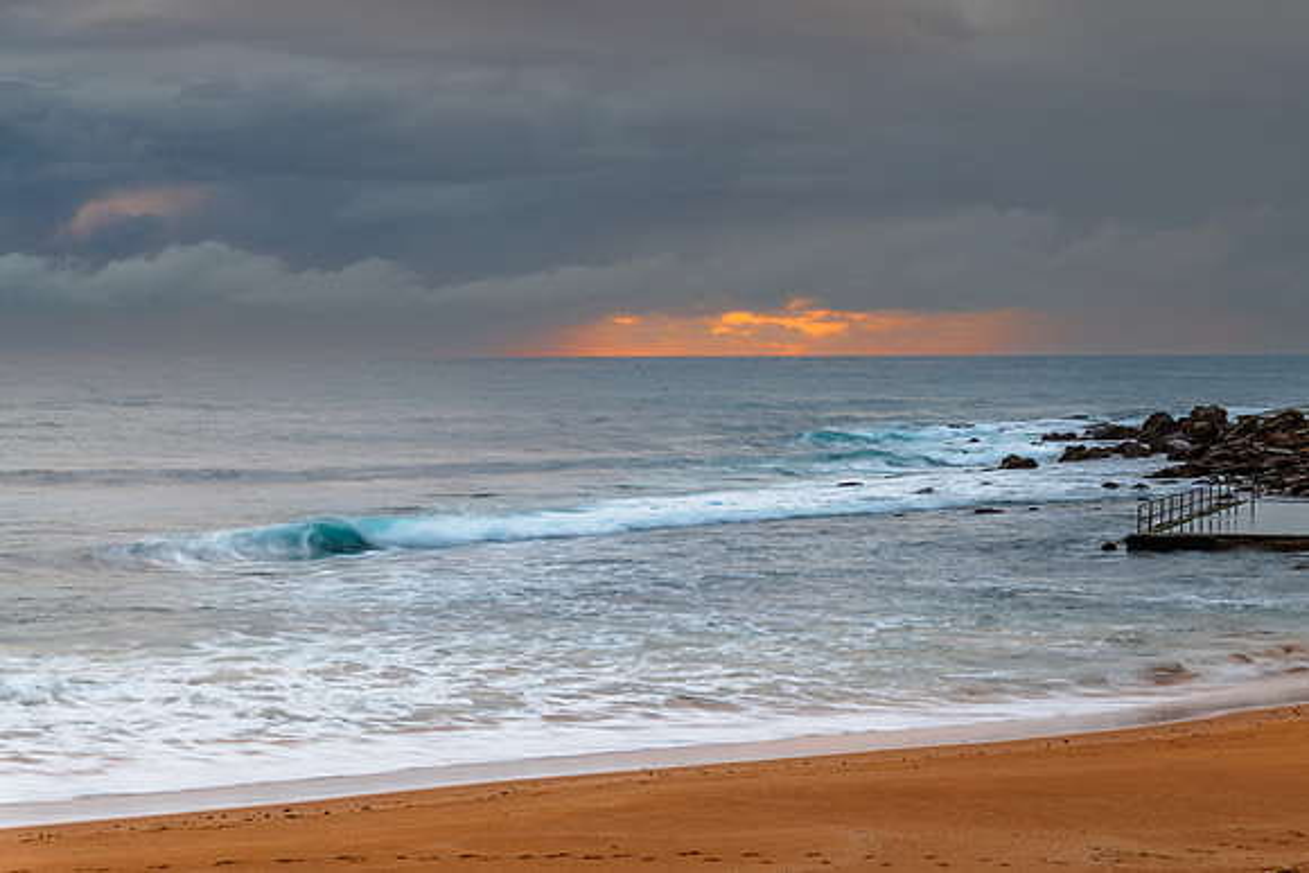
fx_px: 2955
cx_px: 706
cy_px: 402
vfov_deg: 16.8
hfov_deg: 25.0
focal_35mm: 81
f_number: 9
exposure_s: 1/2
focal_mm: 75
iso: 100
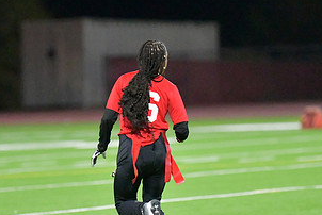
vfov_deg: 3.3
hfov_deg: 4.9
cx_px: 163
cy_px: 168
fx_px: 3778
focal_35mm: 422
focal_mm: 220
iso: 16000
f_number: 2.8
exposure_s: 1/2500
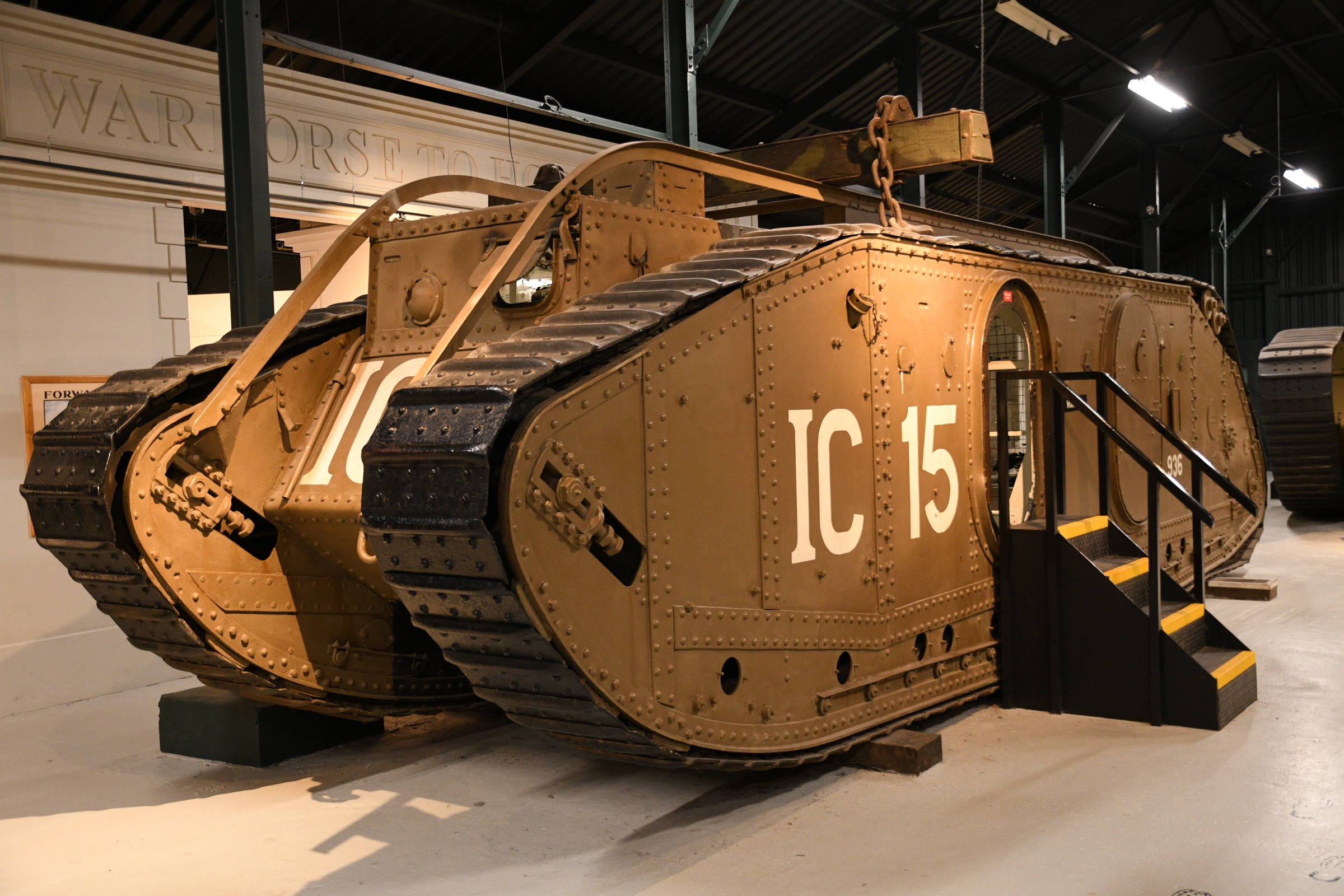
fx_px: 1344
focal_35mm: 36
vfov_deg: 36.9
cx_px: 672
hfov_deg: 53.1
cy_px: 448
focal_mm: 24
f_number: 3
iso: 1250
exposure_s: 1/40
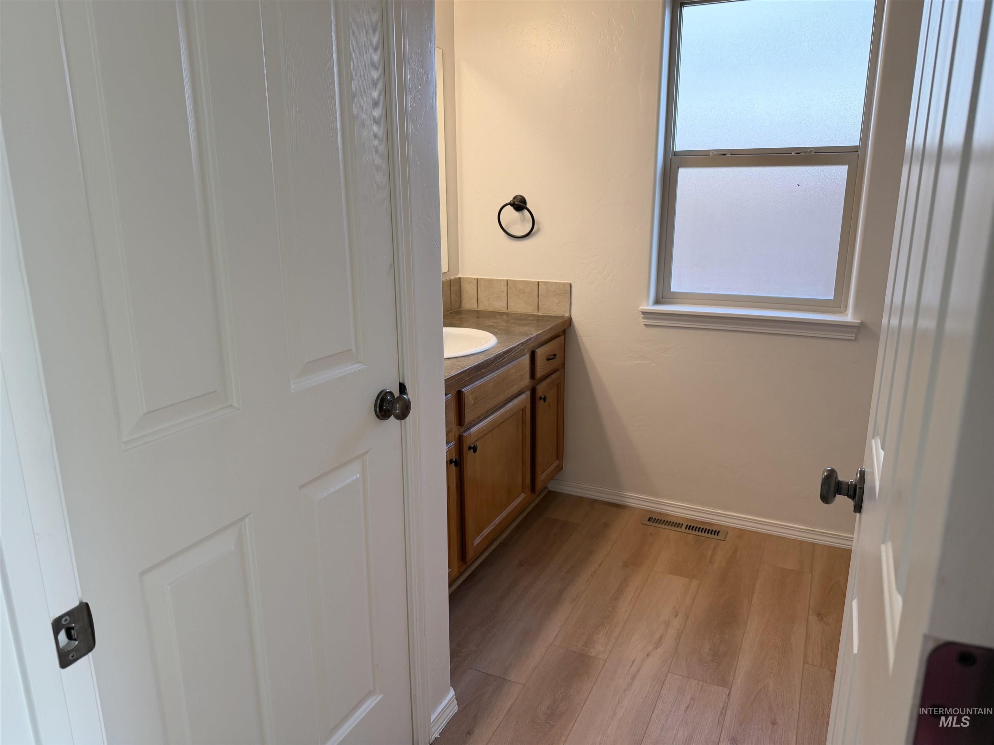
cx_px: 497
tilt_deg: -14.8
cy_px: 372
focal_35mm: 24
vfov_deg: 56.8
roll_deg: +0.8
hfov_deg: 71.6
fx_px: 689
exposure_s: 1/193
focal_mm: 6.76
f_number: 1.78
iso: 125
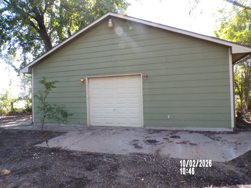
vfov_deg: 56.8
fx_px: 174
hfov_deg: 71.6
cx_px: 126
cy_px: 94
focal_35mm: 24
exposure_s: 1/52
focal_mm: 4.3
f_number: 4.4
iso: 100
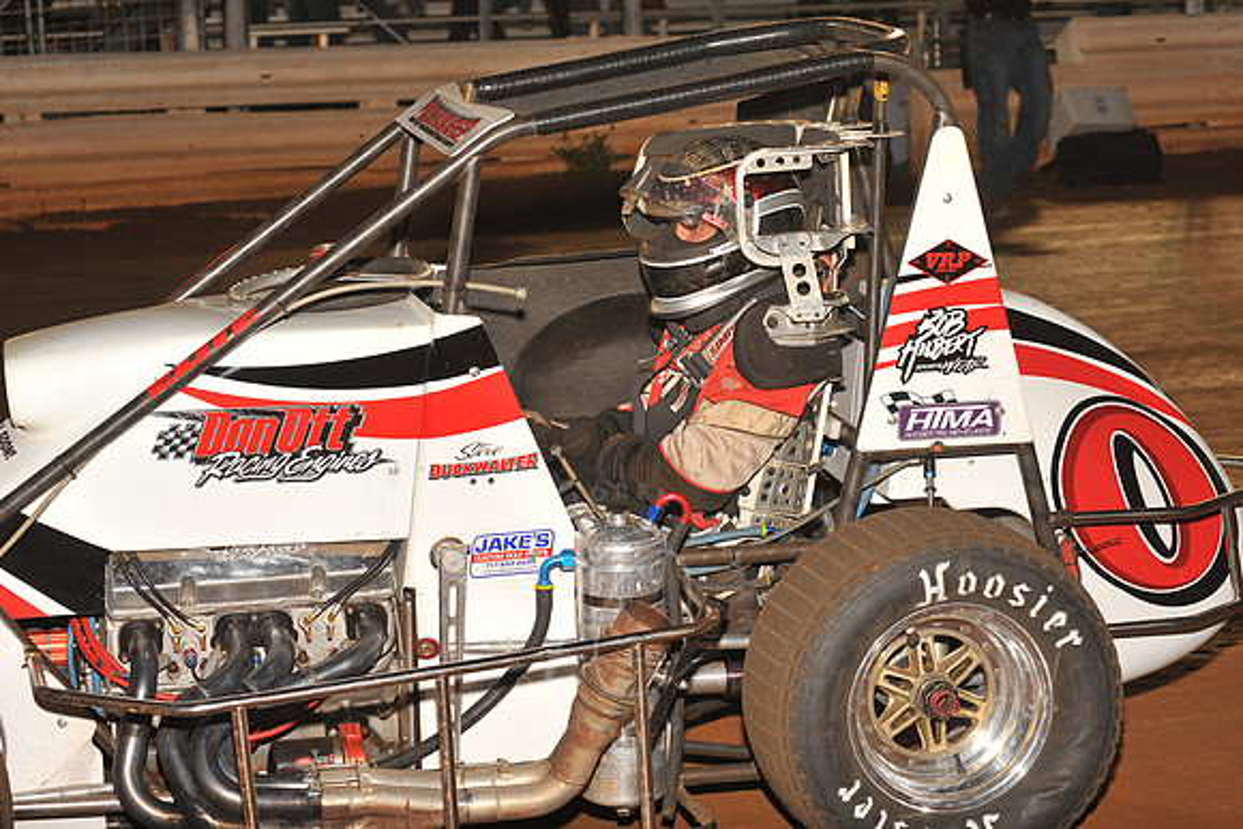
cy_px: 414
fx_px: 2763
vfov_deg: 17.1
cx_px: 622
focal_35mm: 80
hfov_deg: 25.4
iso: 500
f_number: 6.3
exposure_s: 1/320
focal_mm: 80
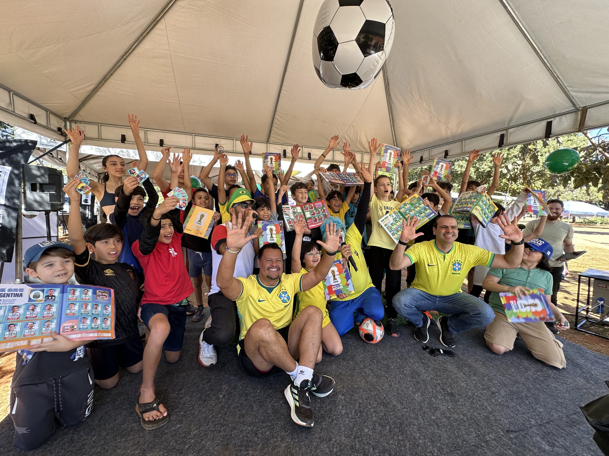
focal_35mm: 14
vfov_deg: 85.7
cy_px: 228
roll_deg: -1.6
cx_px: 304
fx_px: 246
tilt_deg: -4.5
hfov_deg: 102.1
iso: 40
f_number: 2.2
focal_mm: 2.22
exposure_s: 1/99
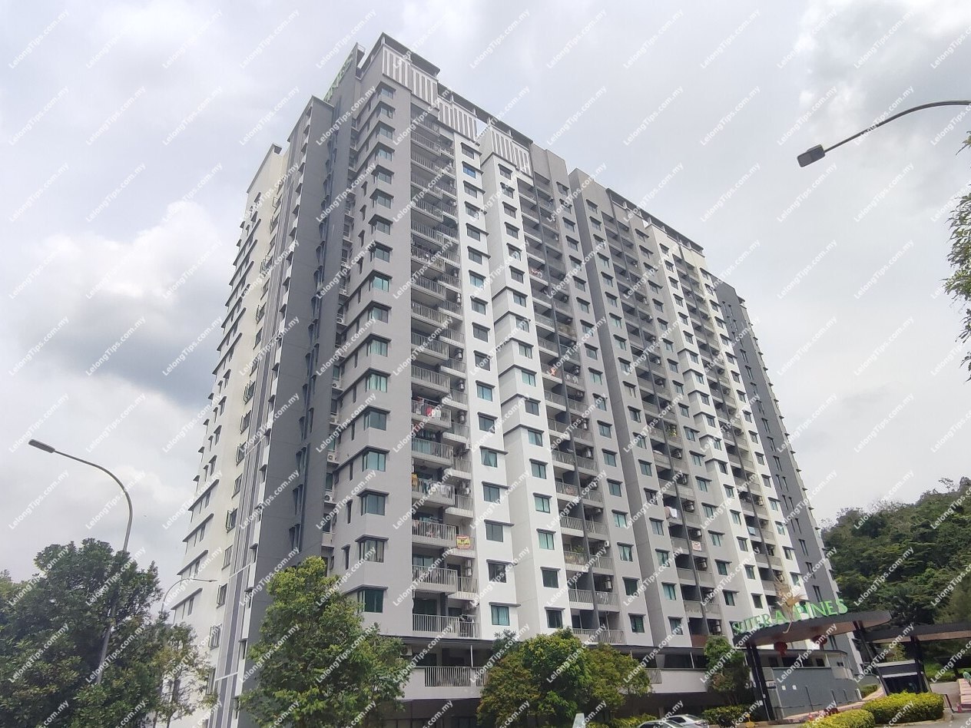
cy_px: 364
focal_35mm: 16
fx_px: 449
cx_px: 486
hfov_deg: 94.5
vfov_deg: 78.1
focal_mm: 1.65
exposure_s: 1/1672
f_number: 2.2
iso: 50
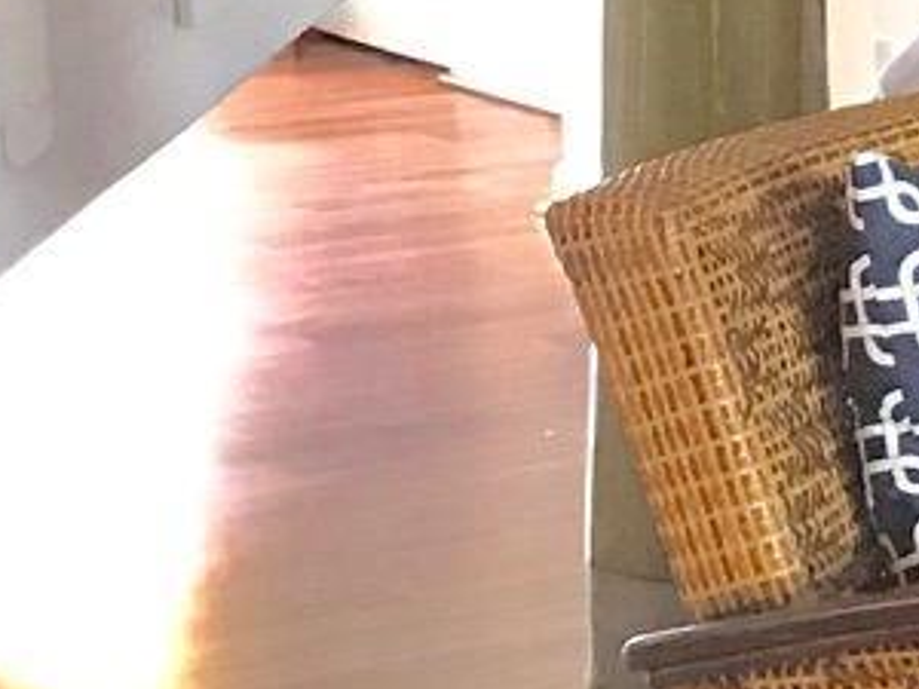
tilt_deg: -10.1
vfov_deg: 7.9
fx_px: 4991
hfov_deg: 8.4
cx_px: 2950
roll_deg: -2.3
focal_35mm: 188
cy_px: 122
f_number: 1.8
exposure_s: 1/15
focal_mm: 3.99
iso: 50
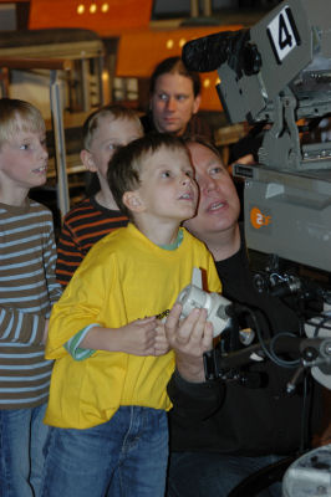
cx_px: 166
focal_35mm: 90
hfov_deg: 15.2
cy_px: 248
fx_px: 1243
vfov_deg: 22.6
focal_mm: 60
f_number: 4
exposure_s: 1/60
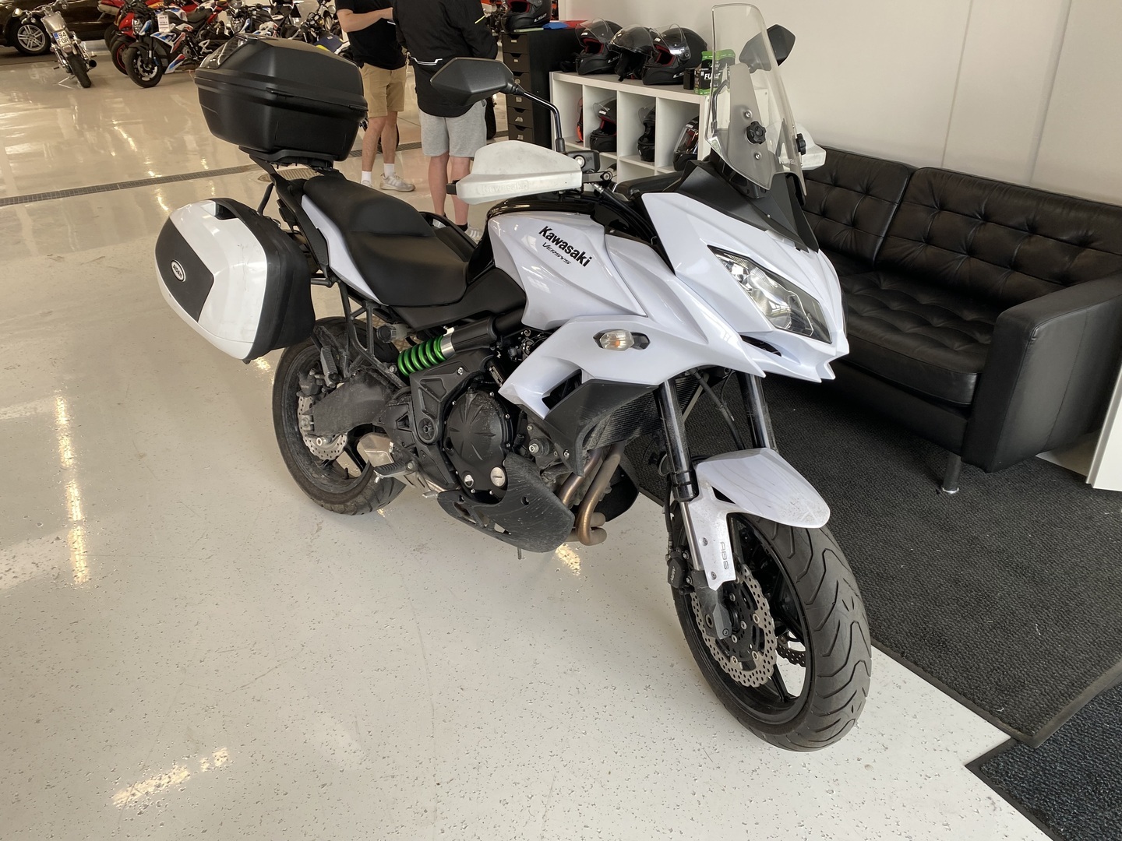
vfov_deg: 53.1
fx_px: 843
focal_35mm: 26
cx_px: 561
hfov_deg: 67.3
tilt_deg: -29.0
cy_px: 420
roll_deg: +3.1
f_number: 1.8
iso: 50
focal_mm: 4.25
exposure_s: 1/100
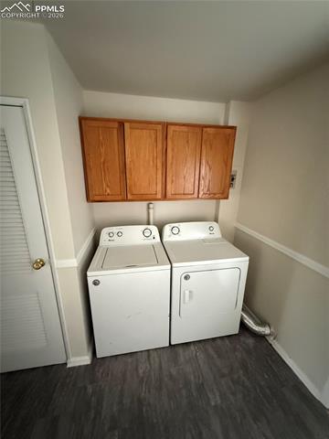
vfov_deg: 102.1
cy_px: 220
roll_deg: +0.0
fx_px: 177
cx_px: 164
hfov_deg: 85.7
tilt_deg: -12.9
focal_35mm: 14
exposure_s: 1/60
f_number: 2.2
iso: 1250
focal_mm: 2.22
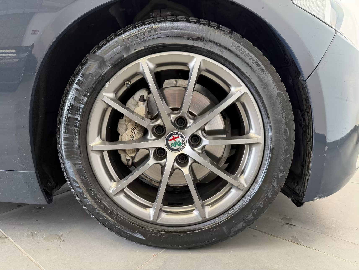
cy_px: 135
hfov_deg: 71.6
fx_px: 249
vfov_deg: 56.8
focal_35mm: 24
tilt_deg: -12.0
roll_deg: -0.5
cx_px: 180
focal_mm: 6.76
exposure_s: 1/81
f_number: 1.78
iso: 200
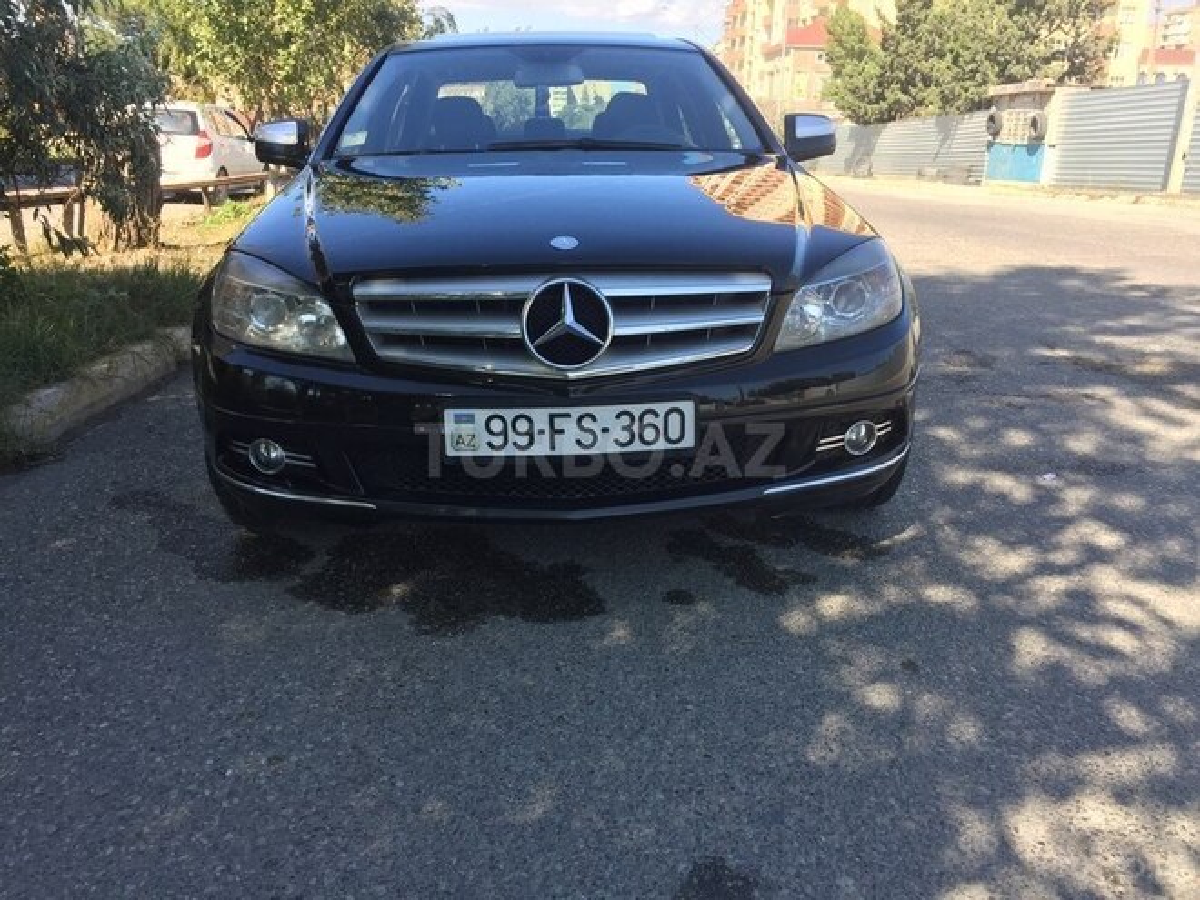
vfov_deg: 48.2
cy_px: 450
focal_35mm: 29
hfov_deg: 61.7
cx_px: 600
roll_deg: -2.7
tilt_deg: -16.2
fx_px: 1005
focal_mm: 4.15
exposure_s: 1/514
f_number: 2.2
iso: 32
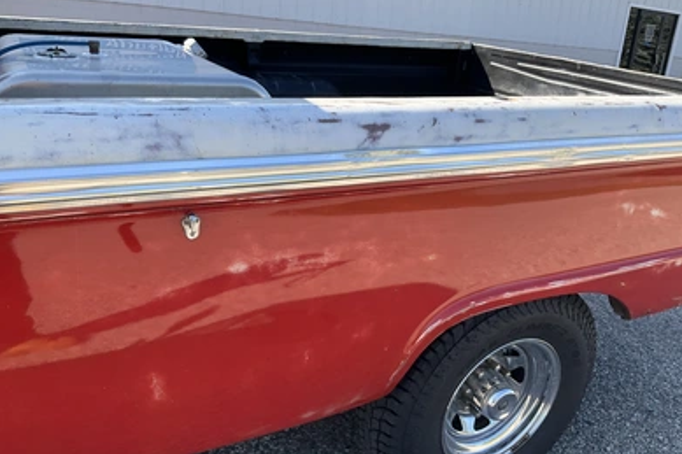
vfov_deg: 42.3
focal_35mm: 31
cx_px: 349
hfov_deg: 60.3
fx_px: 587
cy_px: 228
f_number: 1.8
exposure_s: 1/495
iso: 25
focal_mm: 3
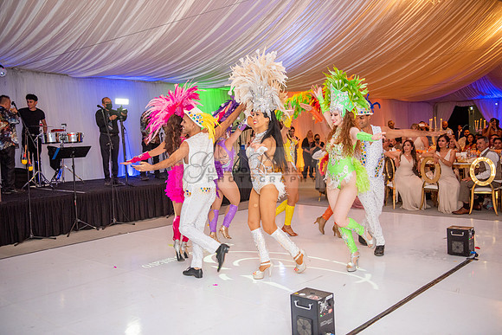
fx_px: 488
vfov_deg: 37.9
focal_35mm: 35
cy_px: 168
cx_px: 251
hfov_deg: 54.4
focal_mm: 35
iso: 1000
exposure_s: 1/160
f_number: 2.8
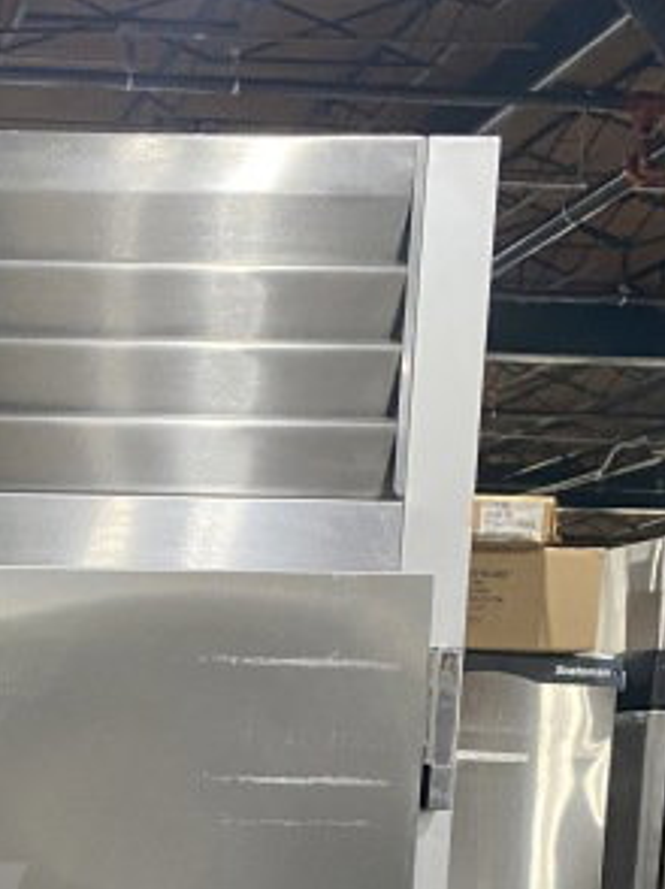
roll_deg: -2.2
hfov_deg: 18.7
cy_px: 1102
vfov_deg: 24.2
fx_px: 1847
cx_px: -245
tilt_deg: -6.5
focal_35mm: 72
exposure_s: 1/60
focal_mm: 4.25
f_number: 1.8
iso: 400
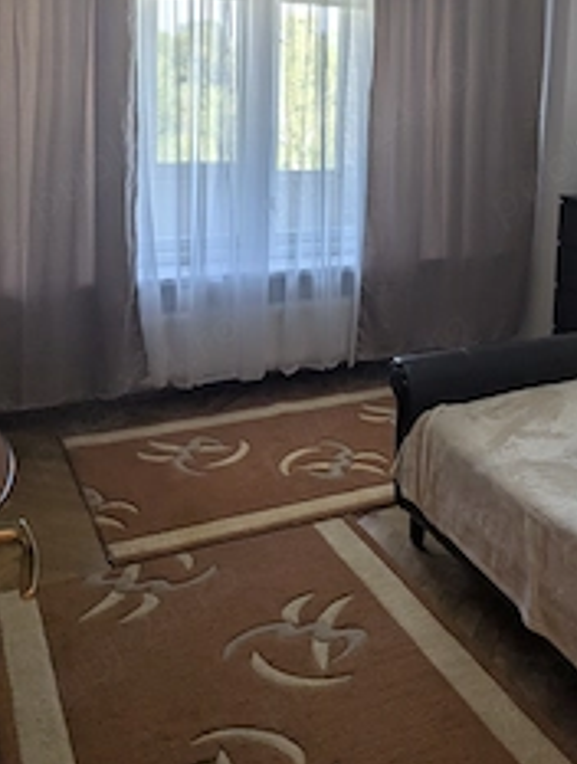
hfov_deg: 34.0
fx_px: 907
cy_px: 193
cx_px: 479
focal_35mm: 41
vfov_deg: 44.2
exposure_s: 1/100
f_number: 1.85
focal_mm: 6.81
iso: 49
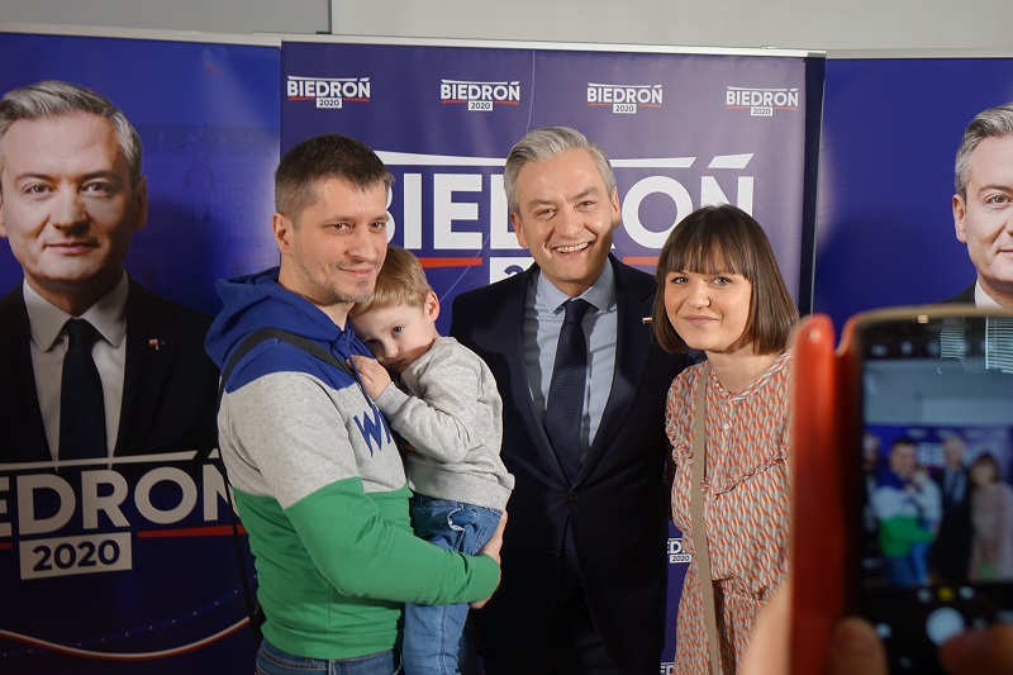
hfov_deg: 53.1
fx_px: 1013
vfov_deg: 36.9
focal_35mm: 36
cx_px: 506
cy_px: 338
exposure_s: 1/40
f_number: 2.8
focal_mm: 13.37
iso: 320
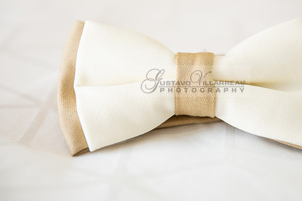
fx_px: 755
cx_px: 194
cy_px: 81
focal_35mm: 90
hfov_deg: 22.5
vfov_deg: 15.2
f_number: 3.5
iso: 500
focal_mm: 70
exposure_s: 1/100
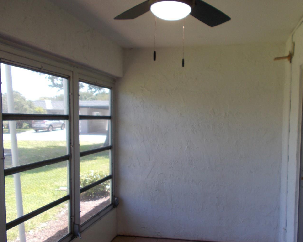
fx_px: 287
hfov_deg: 55.3
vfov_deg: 45.7
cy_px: 138
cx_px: 178
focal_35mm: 32
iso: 80
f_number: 3.2
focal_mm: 4.6
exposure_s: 1/80
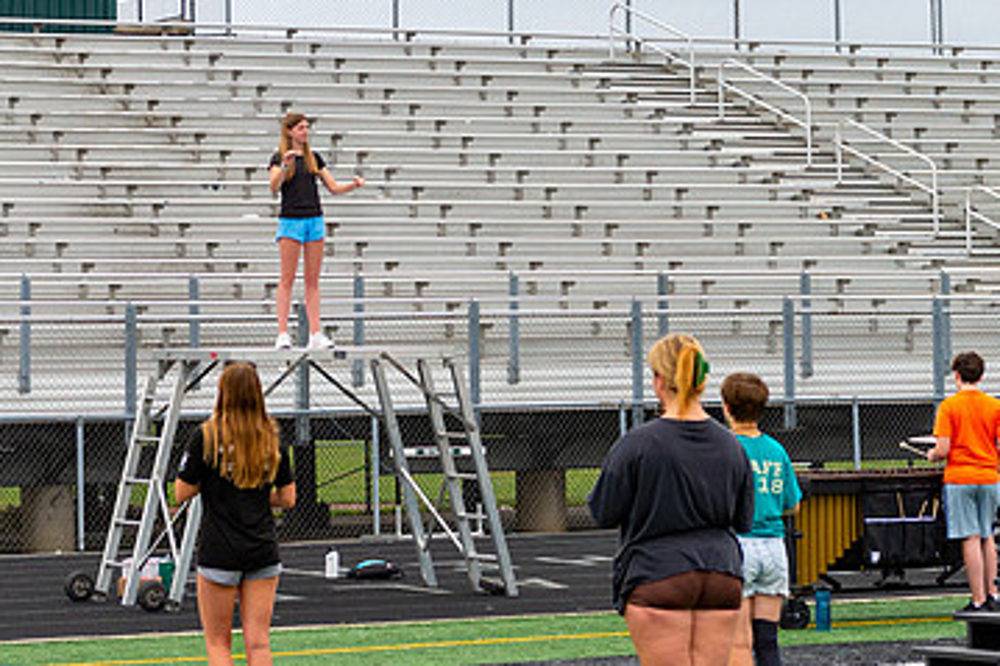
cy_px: 104
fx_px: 4081
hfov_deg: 13.9
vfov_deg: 9.3
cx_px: 345
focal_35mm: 147
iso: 1000
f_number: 5.6
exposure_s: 1/4000
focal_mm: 70
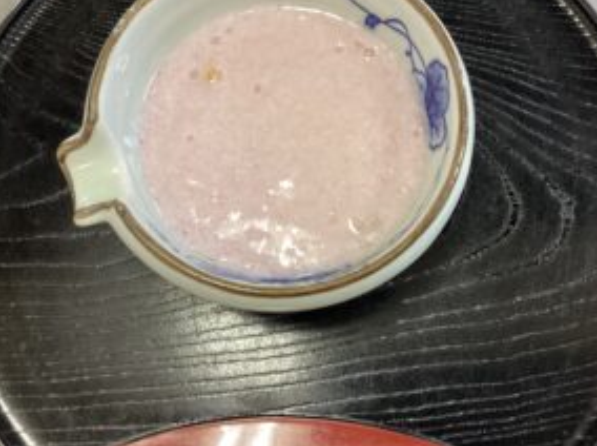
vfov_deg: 34.9
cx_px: 318
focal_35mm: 41
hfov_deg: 45.8
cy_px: 174
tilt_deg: -75.3
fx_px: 706
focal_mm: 3.3
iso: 250
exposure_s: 1/40
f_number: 2.4
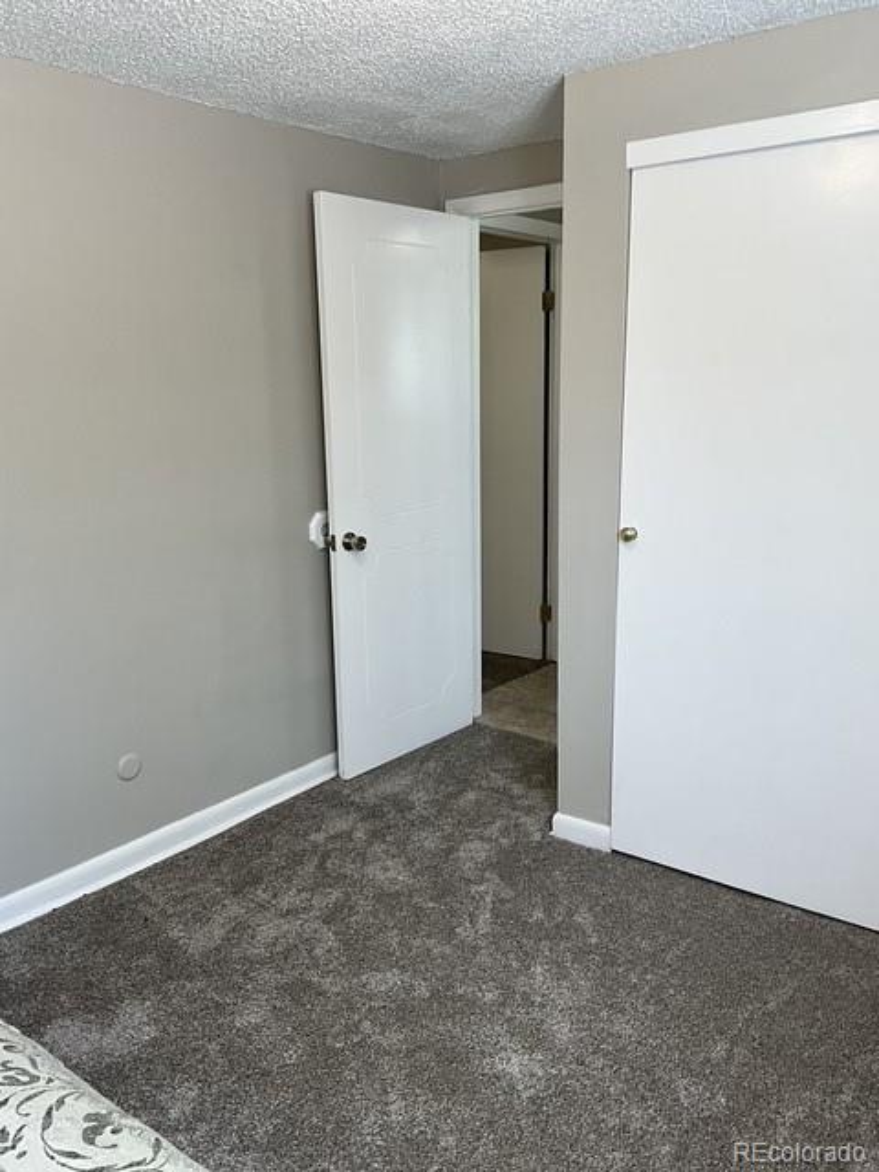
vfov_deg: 61.7
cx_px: 440
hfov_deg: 48.2
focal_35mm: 29
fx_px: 982
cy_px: 586
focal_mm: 3
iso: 32
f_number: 1.8
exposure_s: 1/60
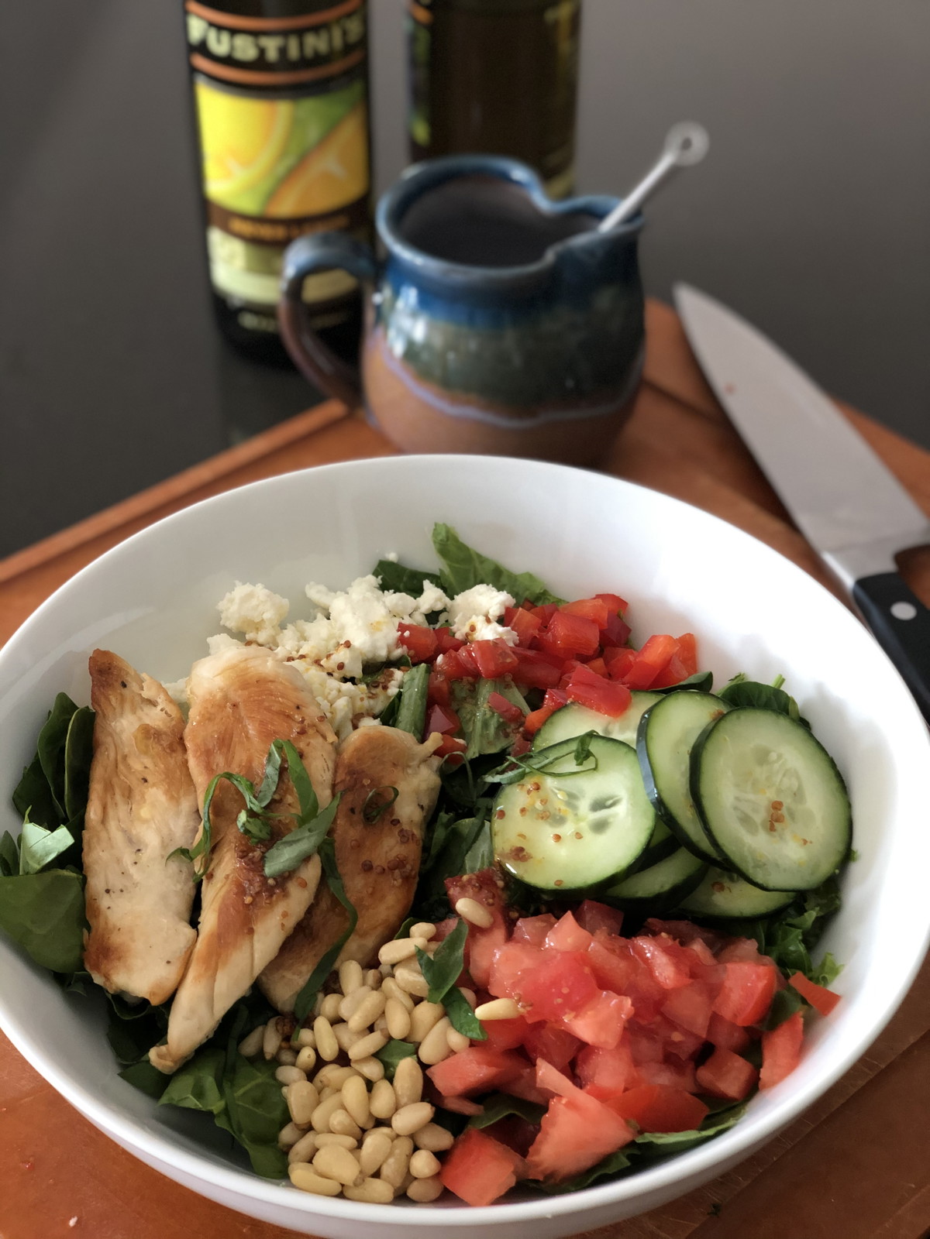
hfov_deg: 28.0
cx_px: 465
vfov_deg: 36.8
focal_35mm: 52
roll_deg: -0.2
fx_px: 1863
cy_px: 620
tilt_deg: -42.8
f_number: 2.4
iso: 100
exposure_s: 1/30
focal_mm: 6
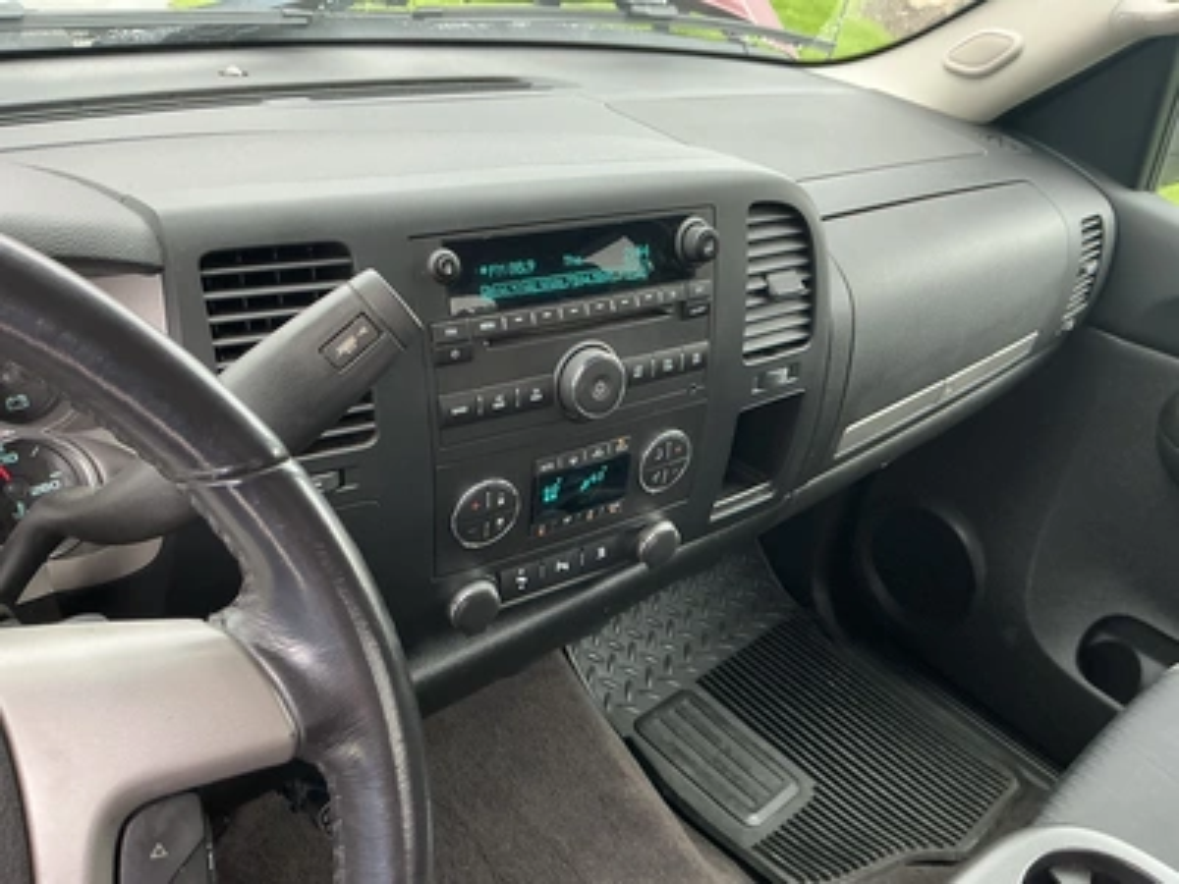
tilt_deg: -30.8
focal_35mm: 28
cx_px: 590
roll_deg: -5.6
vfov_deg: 49.7
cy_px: 442
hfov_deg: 63.4
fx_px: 954
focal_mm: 3
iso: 64
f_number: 1.8
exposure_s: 1/64
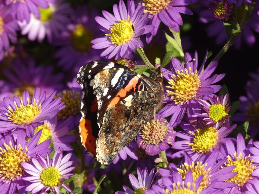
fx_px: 2462
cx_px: 130
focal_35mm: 329
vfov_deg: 4.5
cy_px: 97
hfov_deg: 6.0
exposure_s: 1/80
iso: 80
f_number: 5.6
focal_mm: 58.9
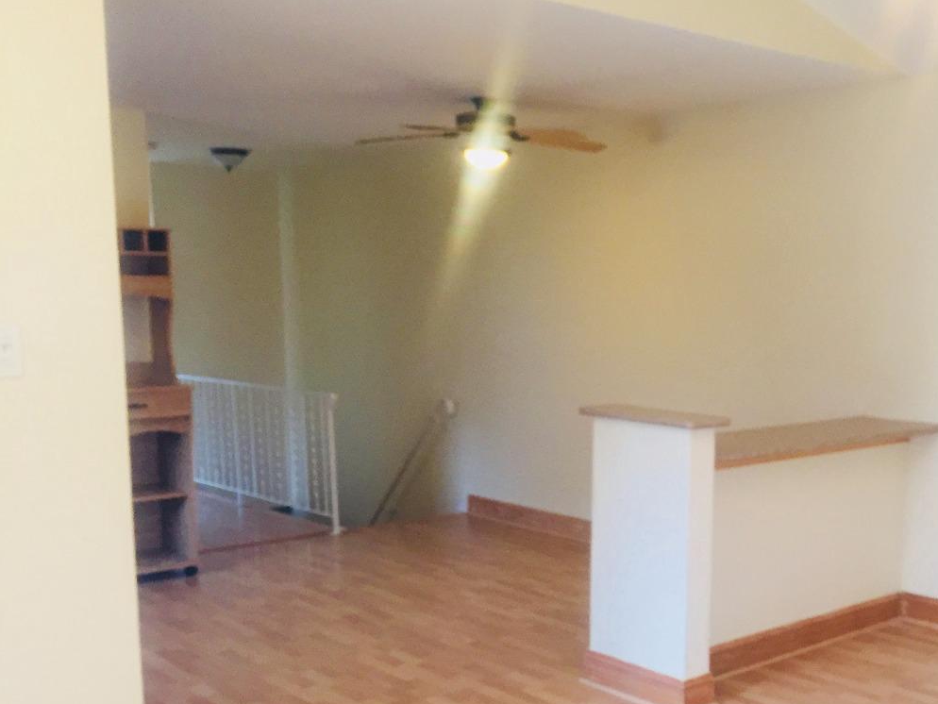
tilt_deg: -7.2
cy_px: 448
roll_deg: -0.7
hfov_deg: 43.7
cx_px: 677
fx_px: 1138
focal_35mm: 42
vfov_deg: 34.2
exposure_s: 1/30
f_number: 2.2
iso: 80
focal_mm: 4.15
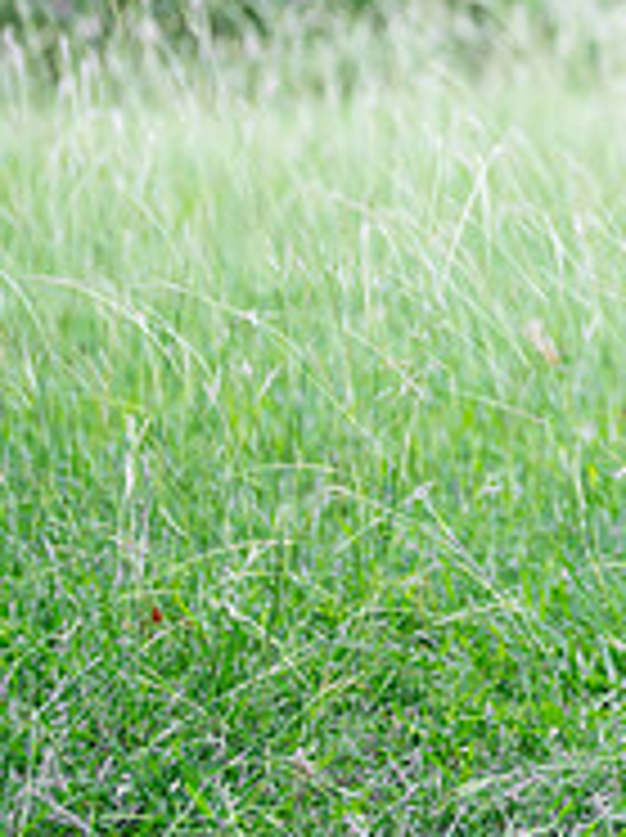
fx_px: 4447
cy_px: -14
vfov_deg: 10.7
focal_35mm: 184
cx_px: 1082
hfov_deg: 7.8
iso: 320
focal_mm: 50
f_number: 1.2
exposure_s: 1/1250
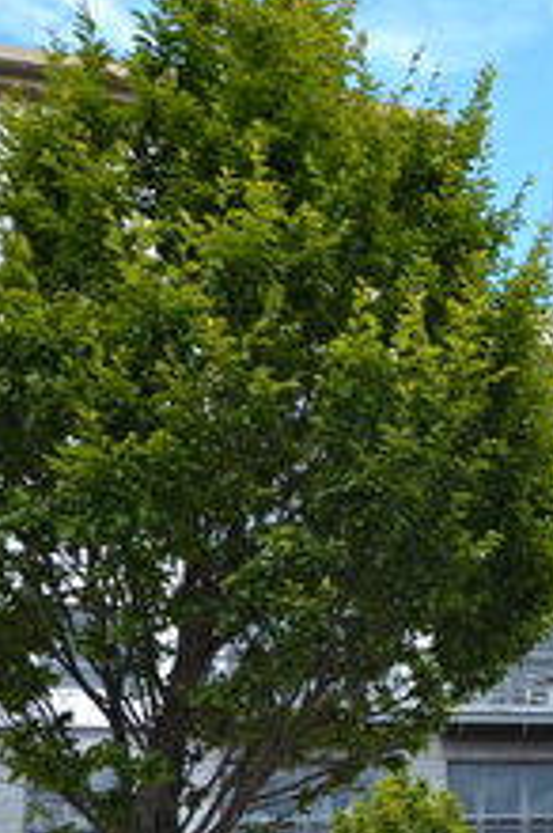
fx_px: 1216
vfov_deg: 35.6
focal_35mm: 53
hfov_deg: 21.4
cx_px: 833
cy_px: 752
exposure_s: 1/160
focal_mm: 11
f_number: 6.3
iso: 100
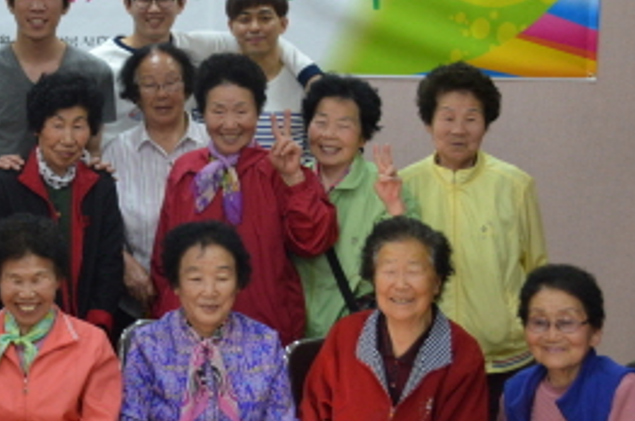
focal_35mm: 88
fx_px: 1550
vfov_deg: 15.4
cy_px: 100
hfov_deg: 21.4
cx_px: -136
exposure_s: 1/80
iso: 400
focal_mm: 22
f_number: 4.5
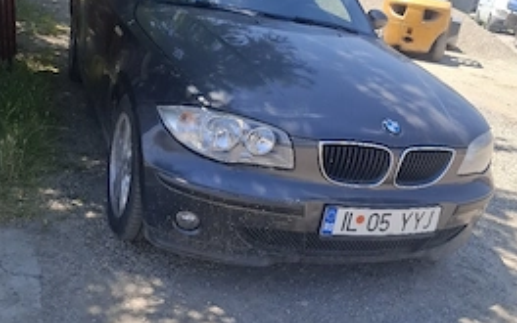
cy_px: 170
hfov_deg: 52.6
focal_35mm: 37
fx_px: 521
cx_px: 286
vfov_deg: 34.4
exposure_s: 1/1111
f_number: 1.8
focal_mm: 5.54
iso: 50
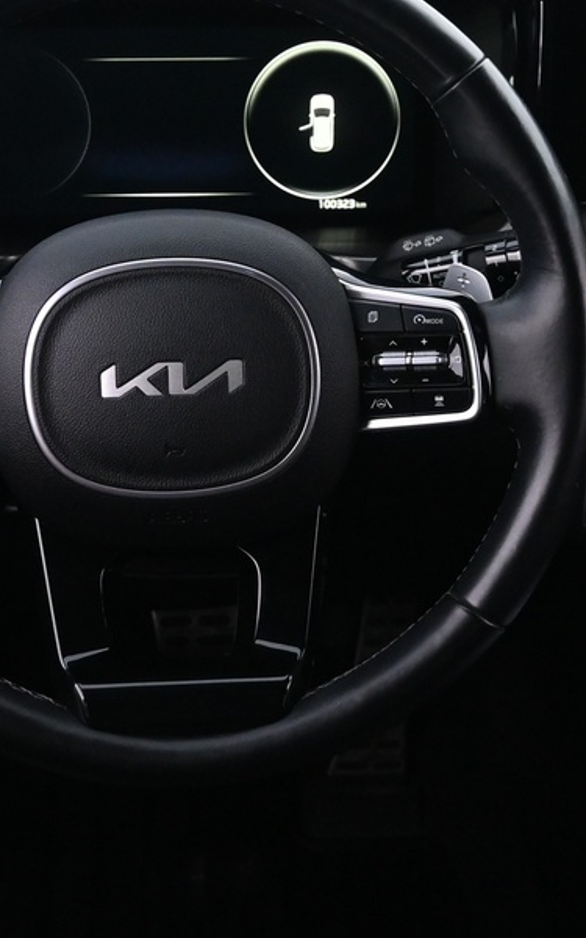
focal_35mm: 66
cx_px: 209
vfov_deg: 30.9
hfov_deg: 19.7
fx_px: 1686
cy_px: 356
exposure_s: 1/25
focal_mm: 16
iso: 2200
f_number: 3.5
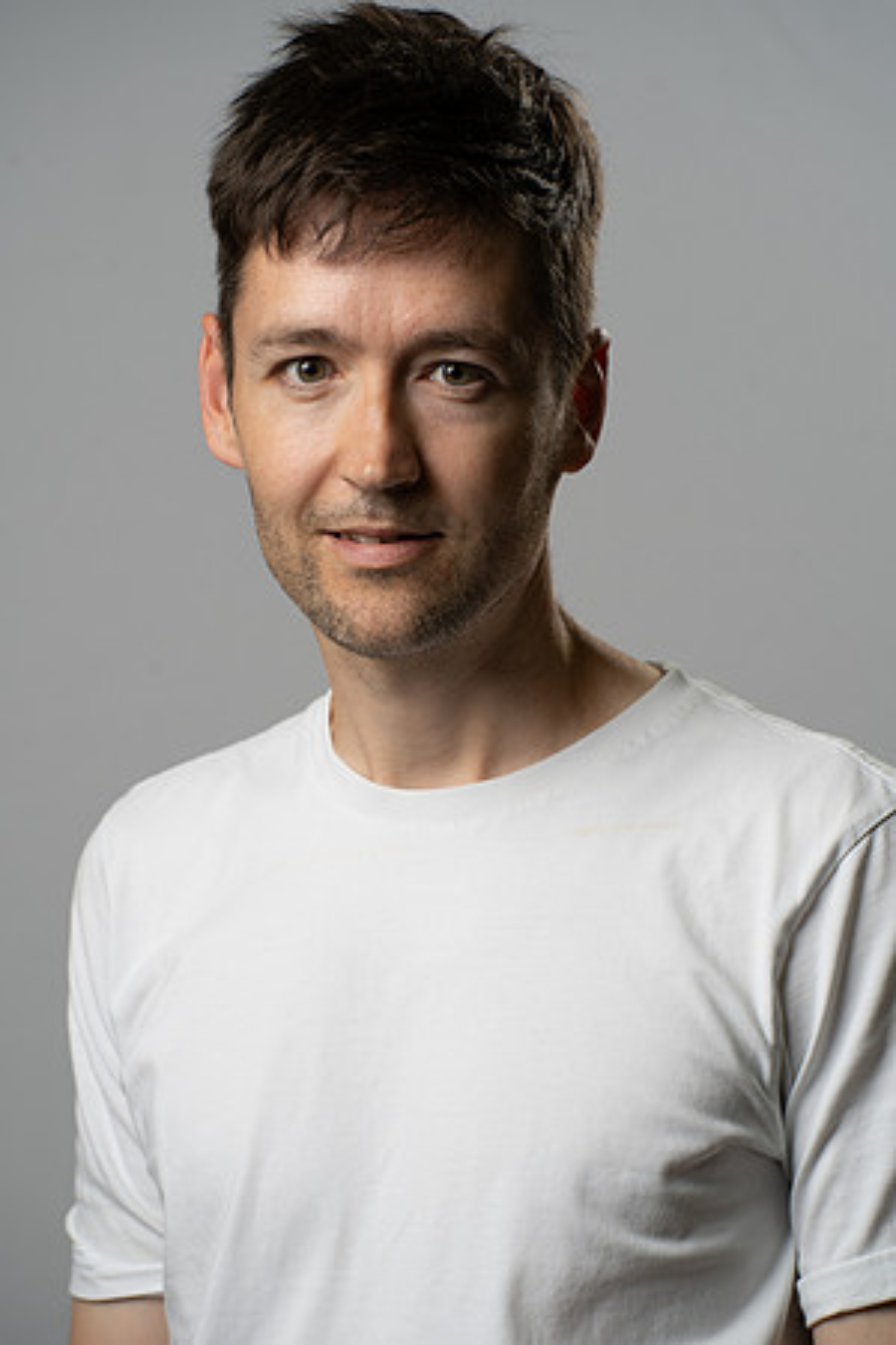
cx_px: 448
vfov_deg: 11.4
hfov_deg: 7.6
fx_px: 6719
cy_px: 672
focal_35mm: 180
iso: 160
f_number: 7.1
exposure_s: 1/160
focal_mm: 180
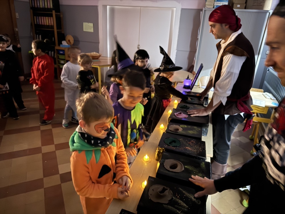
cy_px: 107
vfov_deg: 56.8
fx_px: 198
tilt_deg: -22.2
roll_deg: -3.8
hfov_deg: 71.6
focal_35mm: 24
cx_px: 142
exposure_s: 1/16
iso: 5000
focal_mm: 6.76
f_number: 1.78
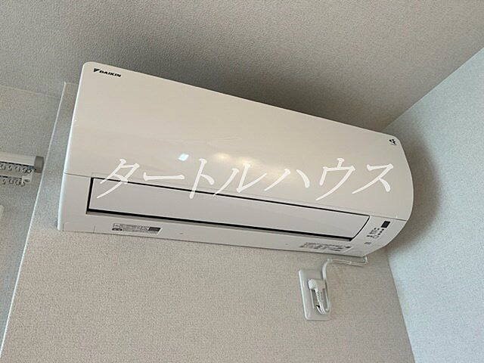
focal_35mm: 26
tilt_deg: +28.8
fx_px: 364
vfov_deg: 53.1
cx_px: 242
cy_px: 182
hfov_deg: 67.3
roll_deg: +5.0
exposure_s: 1/100
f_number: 1.5
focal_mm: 5.7
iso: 50
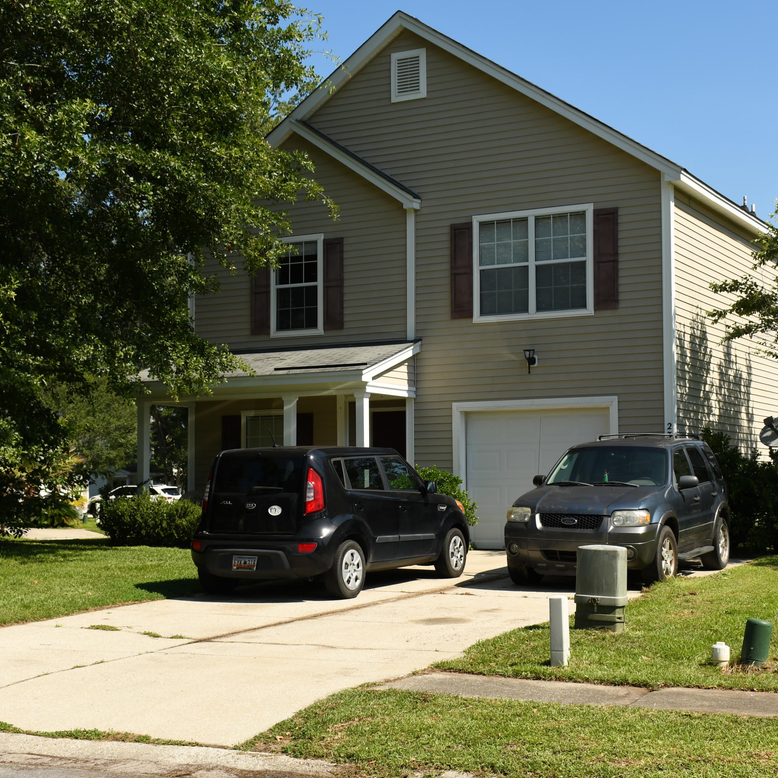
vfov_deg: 32.8
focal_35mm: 52
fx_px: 1322
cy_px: 394
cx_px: 438
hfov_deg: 32.7
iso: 100
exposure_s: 1/250
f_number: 8
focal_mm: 27
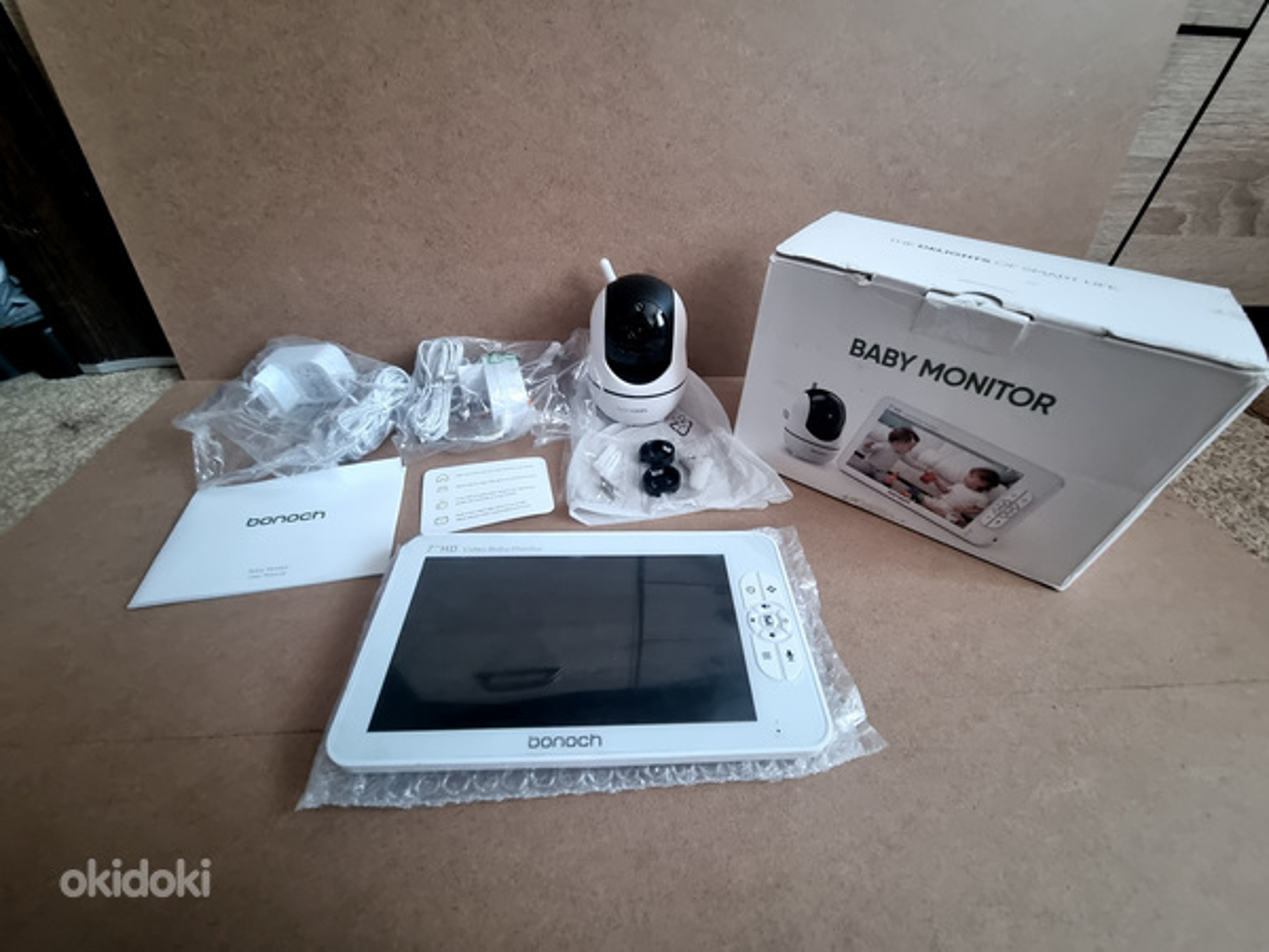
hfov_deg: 106.2
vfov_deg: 89.9
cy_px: 476
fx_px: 477
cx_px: 634
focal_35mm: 13
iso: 640
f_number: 2.2
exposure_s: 1/33
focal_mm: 2.2
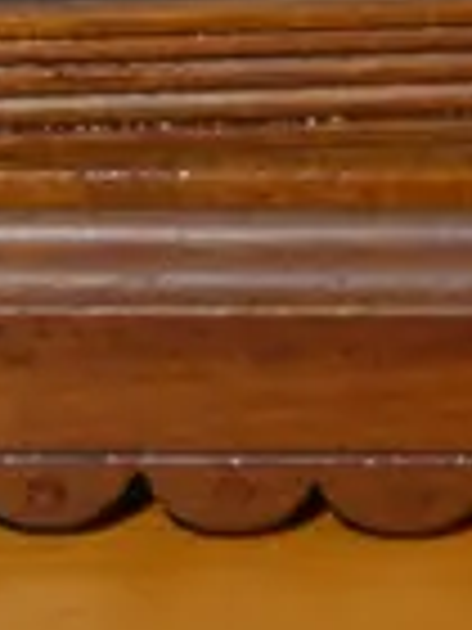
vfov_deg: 6.3
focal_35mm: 277
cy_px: -1539
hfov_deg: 5.4
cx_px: 191
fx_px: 5036
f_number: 4.1
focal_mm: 19
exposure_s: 1/60
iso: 400
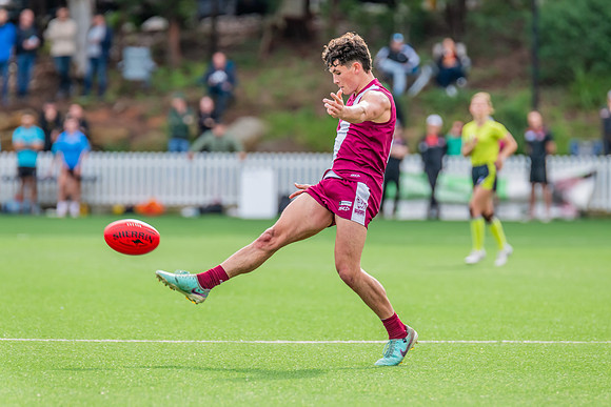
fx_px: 6879
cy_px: 212
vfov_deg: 3.4
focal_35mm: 405
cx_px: 325
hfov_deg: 5.1
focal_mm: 380
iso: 800
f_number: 5.6
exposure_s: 1/1250
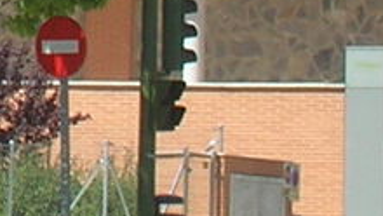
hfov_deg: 3.5
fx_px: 6178
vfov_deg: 2.0
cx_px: -675
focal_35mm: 608
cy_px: -484
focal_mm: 13.6
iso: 50
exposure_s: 1/120
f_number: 7.2
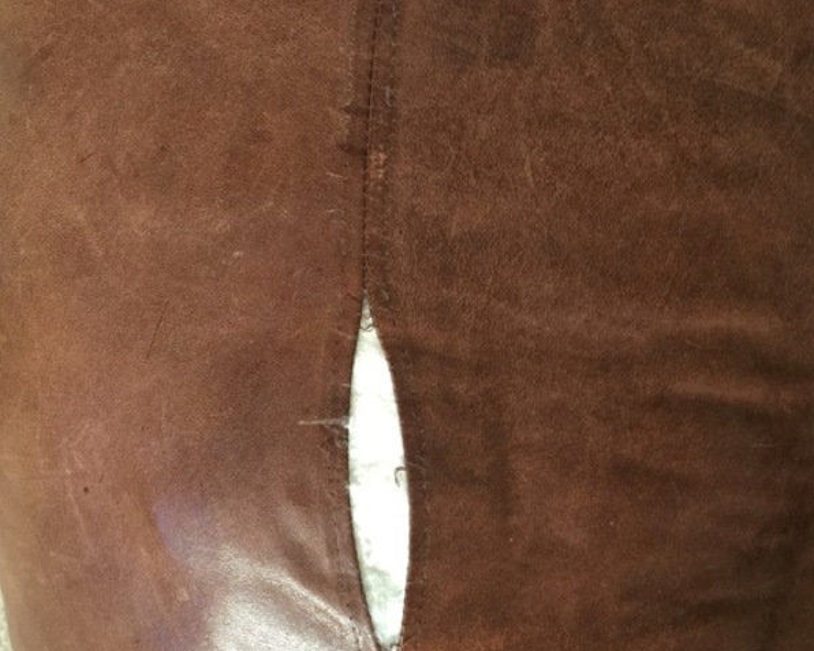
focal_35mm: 38
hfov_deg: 47.9
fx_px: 916
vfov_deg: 38.2
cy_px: 482
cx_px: 408
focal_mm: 4.15
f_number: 2.2
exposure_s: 1/10
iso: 125
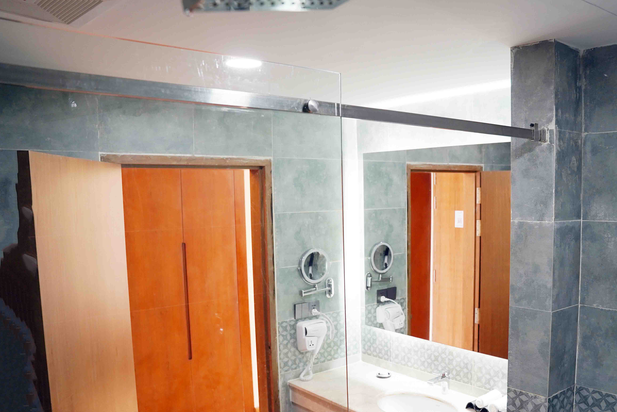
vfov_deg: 42.1
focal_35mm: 31
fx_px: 531
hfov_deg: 59.7
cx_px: 378
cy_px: 254
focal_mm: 24
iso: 800
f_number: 4
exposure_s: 1/80
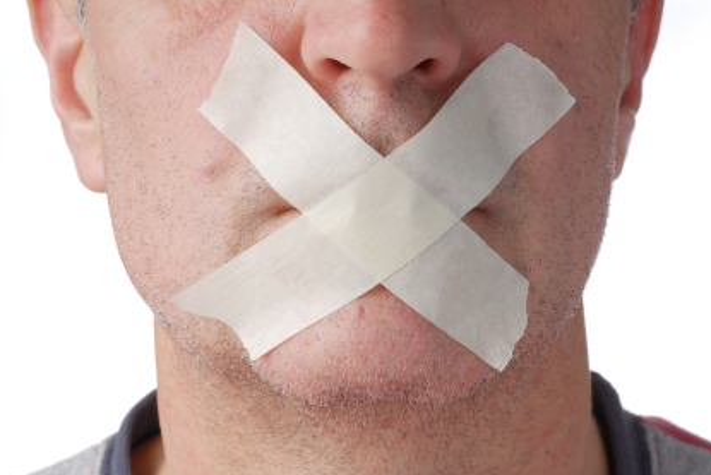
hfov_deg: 22.1
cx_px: 358
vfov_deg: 14.9
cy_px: 241
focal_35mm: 92
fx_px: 1818
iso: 100
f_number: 16
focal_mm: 60
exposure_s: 1/250
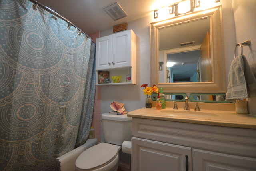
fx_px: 107
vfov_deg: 77.4
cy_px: 86
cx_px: 128
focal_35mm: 15
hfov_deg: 100.4
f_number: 4
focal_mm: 10
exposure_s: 1/60
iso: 1100
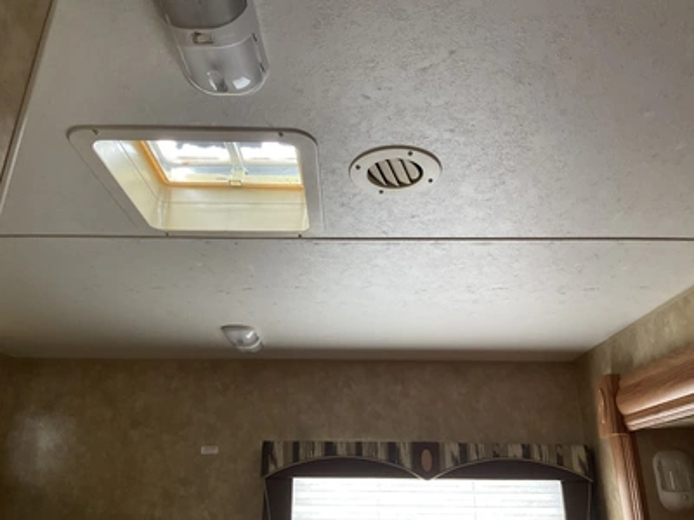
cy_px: 260
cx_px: 347
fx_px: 581
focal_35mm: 29
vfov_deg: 48.2
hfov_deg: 61.7
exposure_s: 1/60
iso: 100
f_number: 1.8
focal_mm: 3
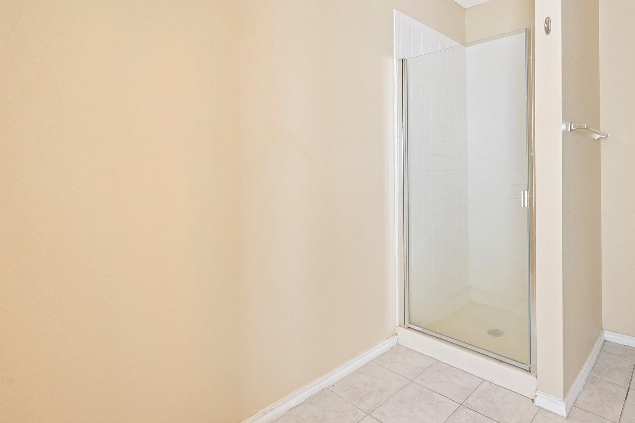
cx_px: 424
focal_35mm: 19
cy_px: 168
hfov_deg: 83.9
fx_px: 335
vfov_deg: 63.9
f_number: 9
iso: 250
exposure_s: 1/15
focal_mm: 14
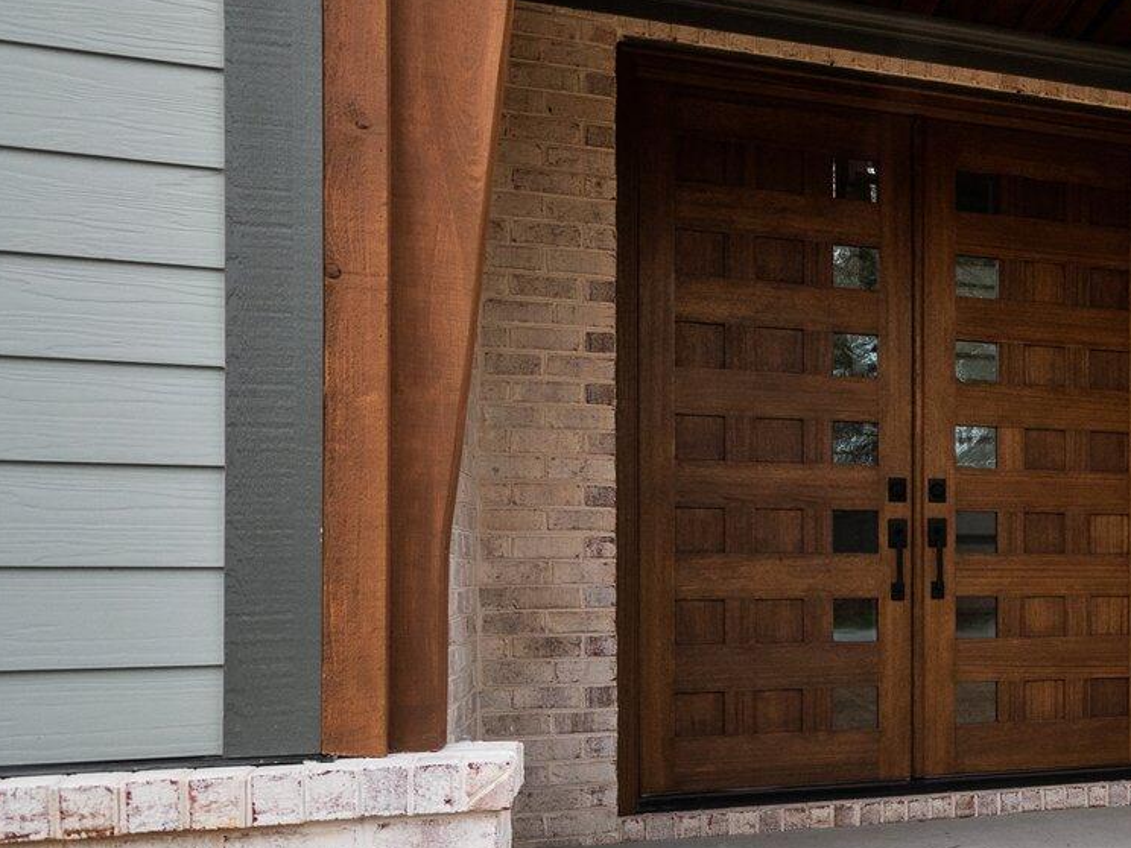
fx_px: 1470
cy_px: 581
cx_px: 1396
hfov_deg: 33.3
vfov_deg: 31.9
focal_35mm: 45
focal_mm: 17
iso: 800
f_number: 4
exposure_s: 1/200
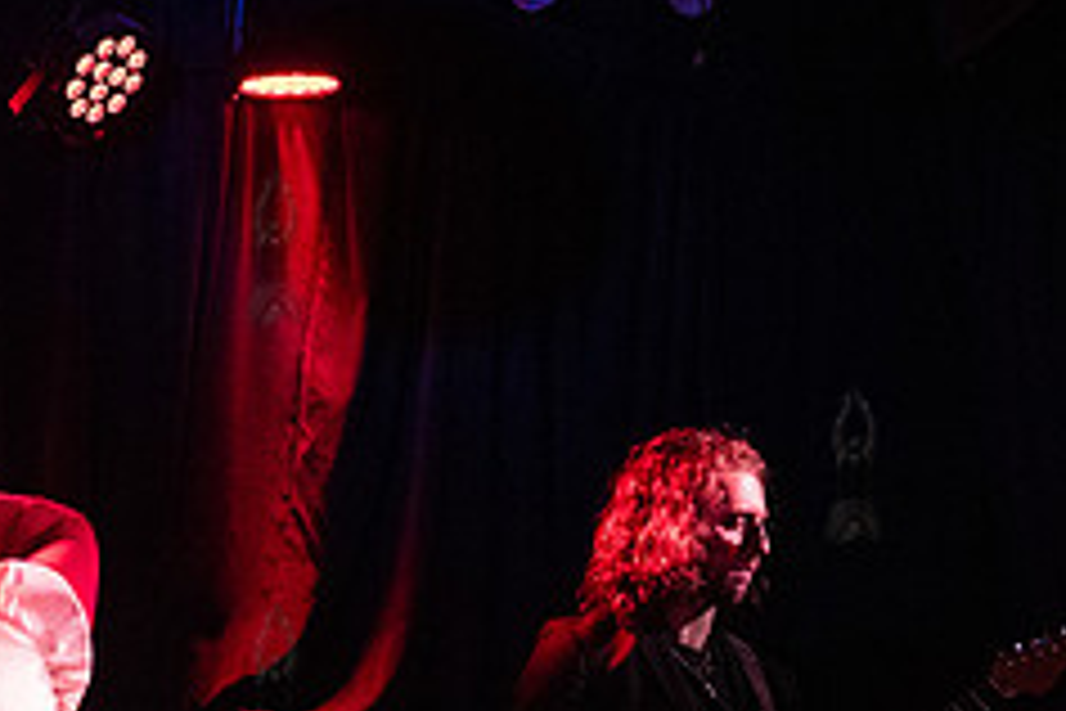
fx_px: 2102
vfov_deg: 18.8
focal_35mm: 71
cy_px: 680
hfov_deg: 28.1
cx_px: 270
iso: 12800
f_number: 3.2
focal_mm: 29
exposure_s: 1/320
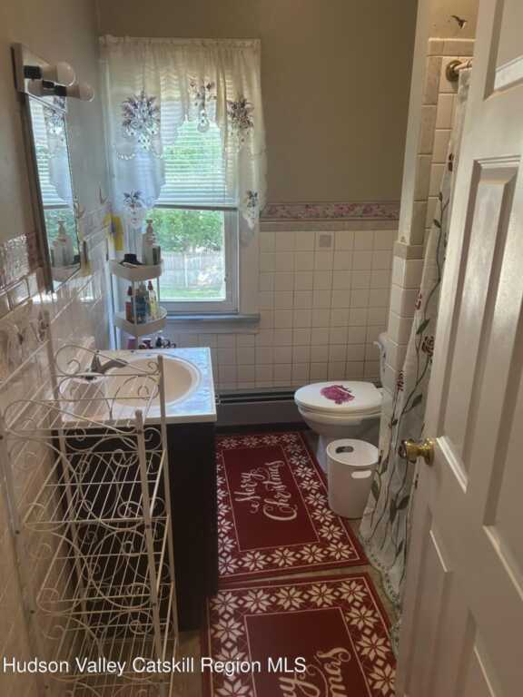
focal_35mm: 26
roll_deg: -1.0
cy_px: 348
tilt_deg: -19.4
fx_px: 524
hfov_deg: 53.1
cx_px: 262
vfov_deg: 67.3
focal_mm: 5.7
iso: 250
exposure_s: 1/60
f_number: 1.5
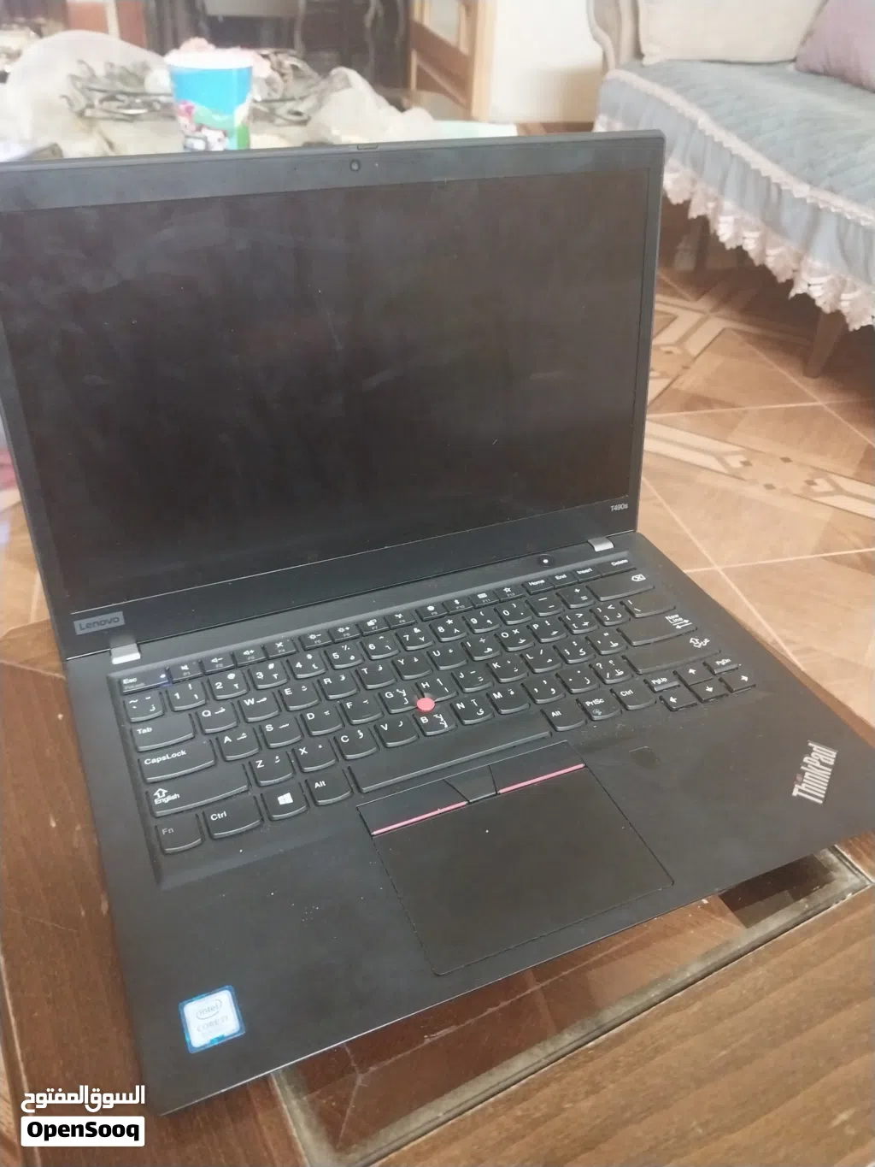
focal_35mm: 26
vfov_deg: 67.3
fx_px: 876
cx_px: 438
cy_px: 584
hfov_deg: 53.1
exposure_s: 1/14
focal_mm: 4
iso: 1250
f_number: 1.8
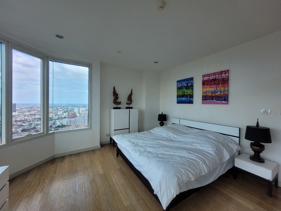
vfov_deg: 89.9
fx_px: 106
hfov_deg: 106.2
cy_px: 106
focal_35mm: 13
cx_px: 140
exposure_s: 1/568
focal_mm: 1.74
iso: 40
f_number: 2.2
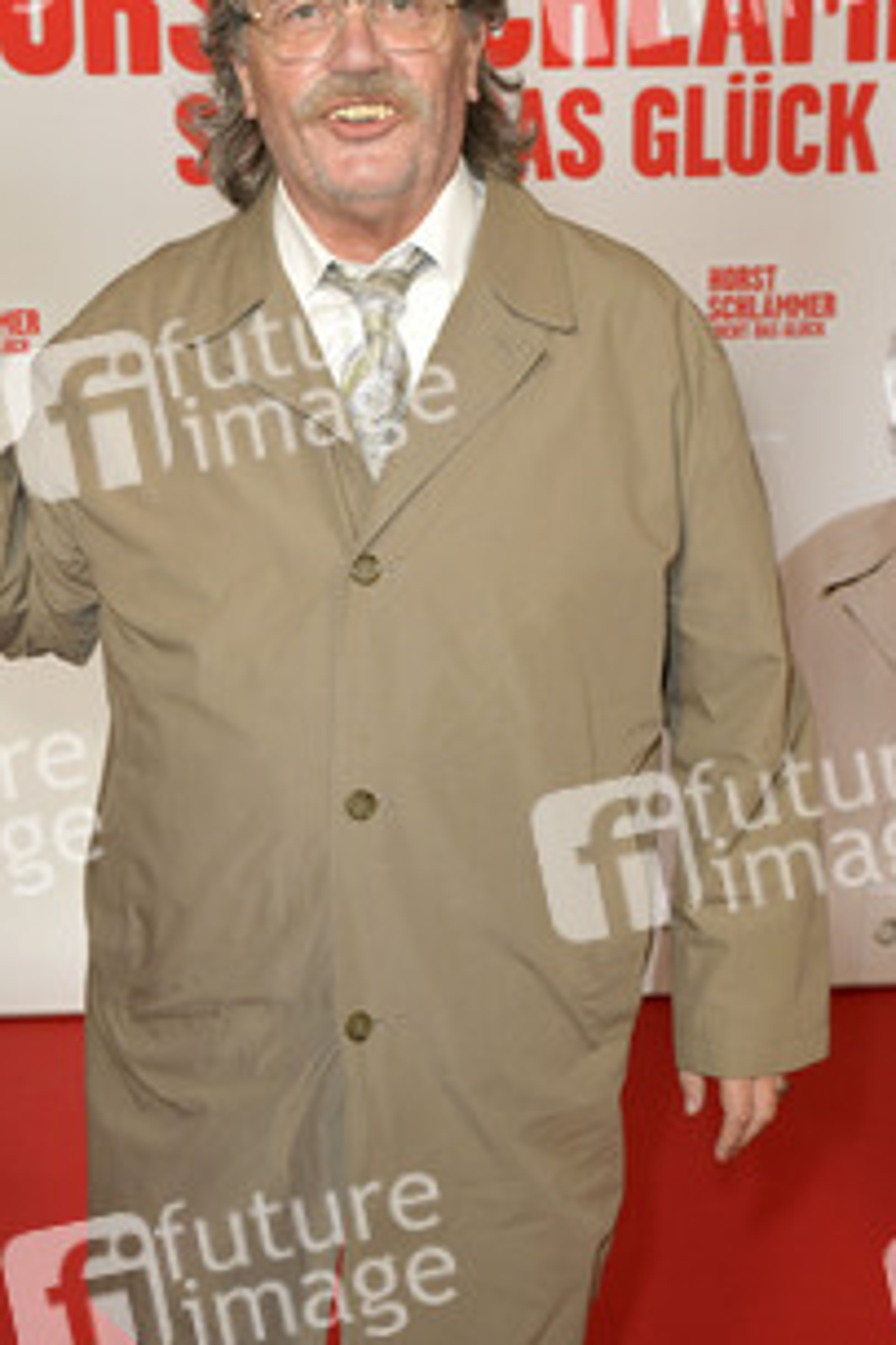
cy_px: 617
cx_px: 358
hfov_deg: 31.8
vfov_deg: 46.4
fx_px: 1570
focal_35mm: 42
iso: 1250
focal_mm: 32
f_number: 6.3
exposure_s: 1/200
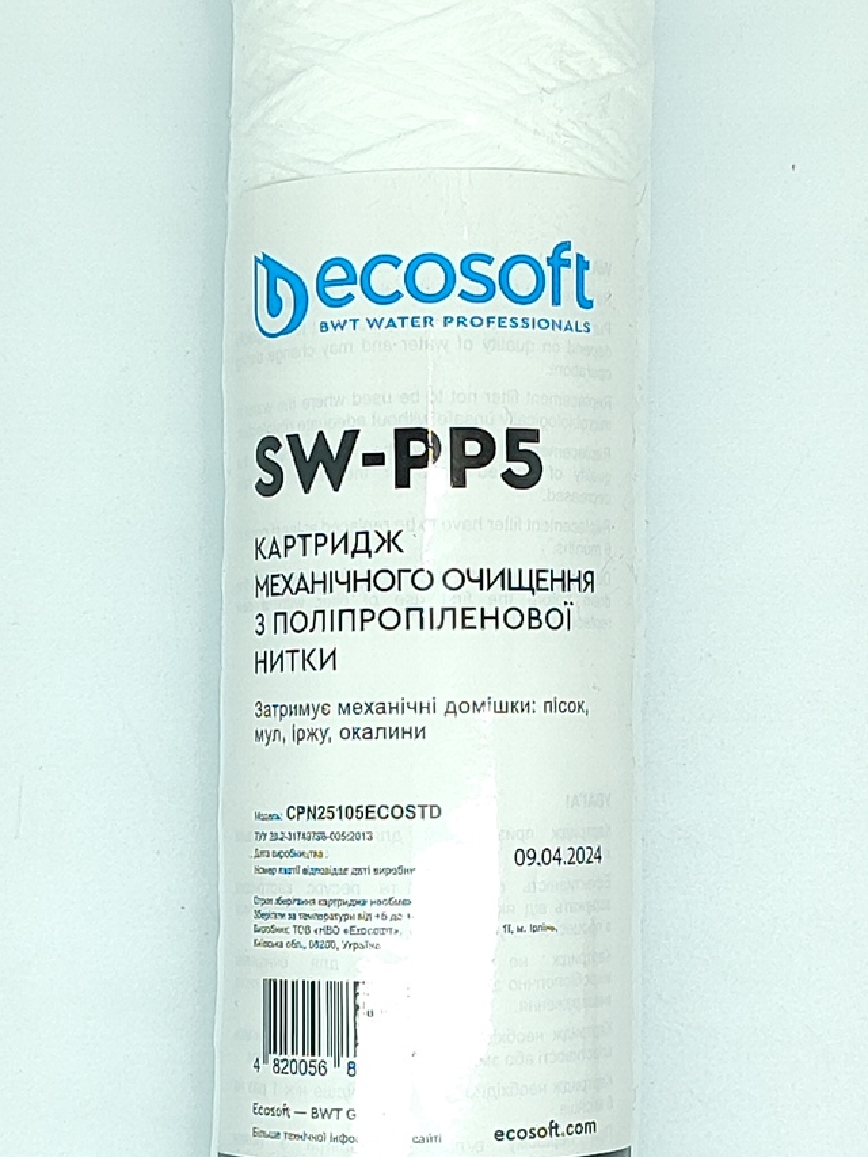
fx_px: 1805
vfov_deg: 35.5
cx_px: 435
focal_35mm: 54
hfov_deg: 27.0
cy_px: 675
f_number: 1.89
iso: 125
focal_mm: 5.89
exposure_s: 1/160
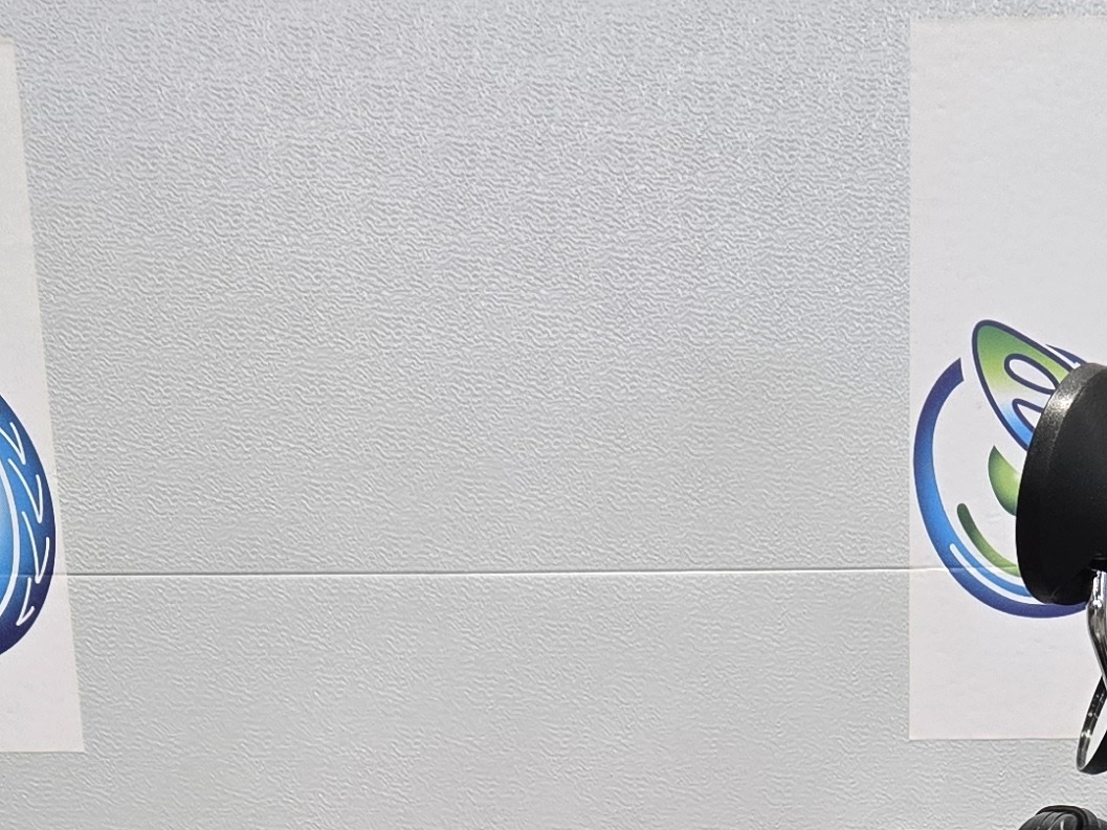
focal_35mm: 87
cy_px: 1388
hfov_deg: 22.3
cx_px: 838
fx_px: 2783
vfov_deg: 15.2
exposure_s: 1/120
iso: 200
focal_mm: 5.4
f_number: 1.8
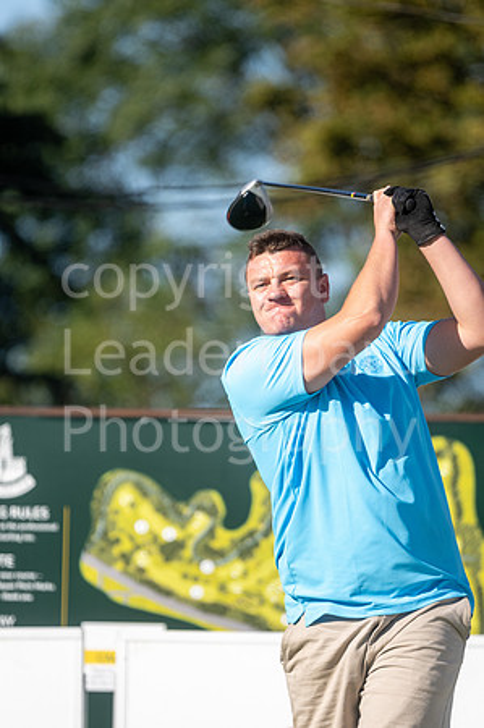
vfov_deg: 4.6
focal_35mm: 450
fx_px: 9095
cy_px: 364
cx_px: 242
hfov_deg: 3.0
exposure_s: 1/2000
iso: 200
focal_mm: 300
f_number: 4
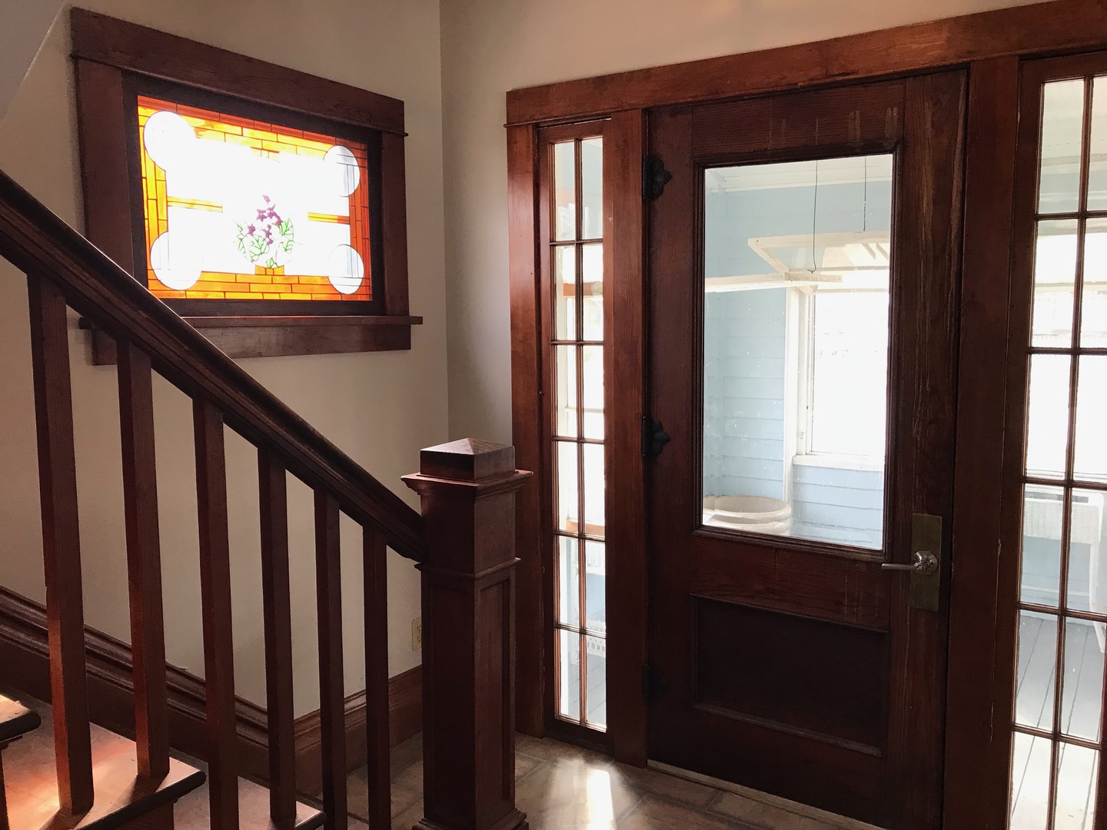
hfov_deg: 63.4
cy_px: 415
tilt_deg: -4.0
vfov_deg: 49.7
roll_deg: +0.6
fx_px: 895
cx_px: 554
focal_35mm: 28
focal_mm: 3.99
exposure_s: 1/30
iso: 25
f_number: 1.8
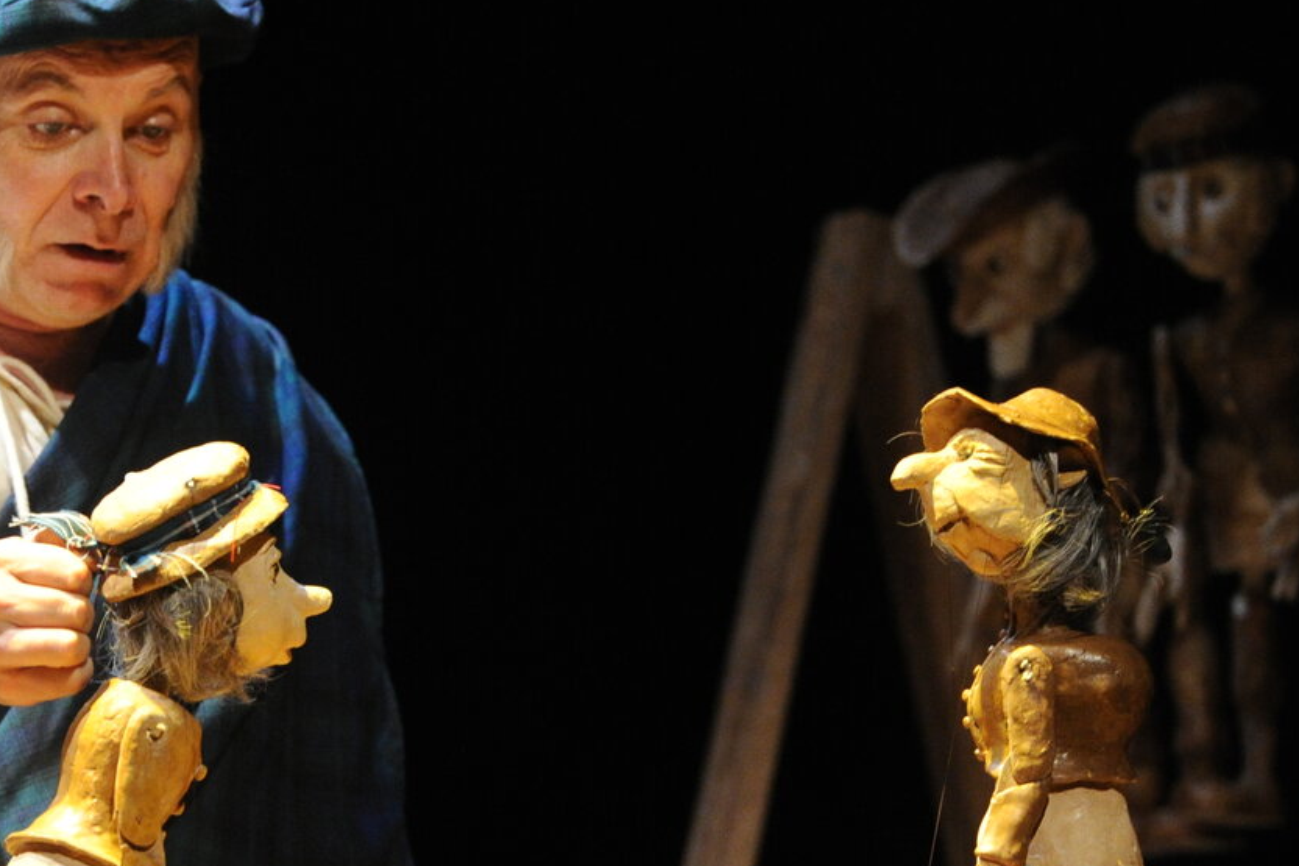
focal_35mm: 384
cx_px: 318
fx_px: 13852
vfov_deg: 3.6
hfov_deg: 5.4
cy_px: 684
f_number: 3.5
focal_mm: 200
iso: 6400
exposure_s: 1/200
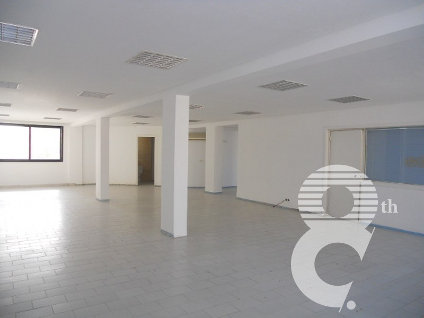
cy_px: 159
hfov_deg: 65.3
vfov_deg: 51.4
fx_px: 331
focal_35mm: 27
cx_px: 212
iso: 80
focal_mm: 4.9
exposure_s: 1/50
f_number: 3.2
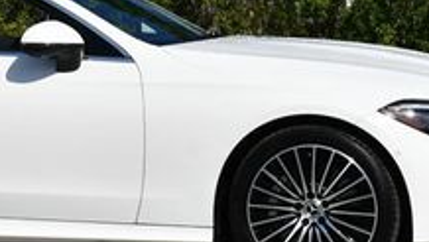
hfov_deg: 10.8
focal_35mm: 197
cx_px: -6
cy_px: -71
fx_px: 2243
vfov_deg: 6.1
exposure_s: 1/320
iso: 100
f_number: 9
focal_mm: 32
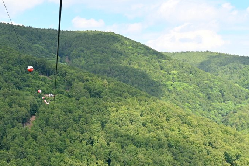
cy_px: 112
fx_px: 443
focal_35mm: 64
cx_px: 37
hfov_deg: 30.4
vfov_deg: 21.2
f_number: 5.6
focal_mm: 24
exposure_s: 1/250
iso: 110
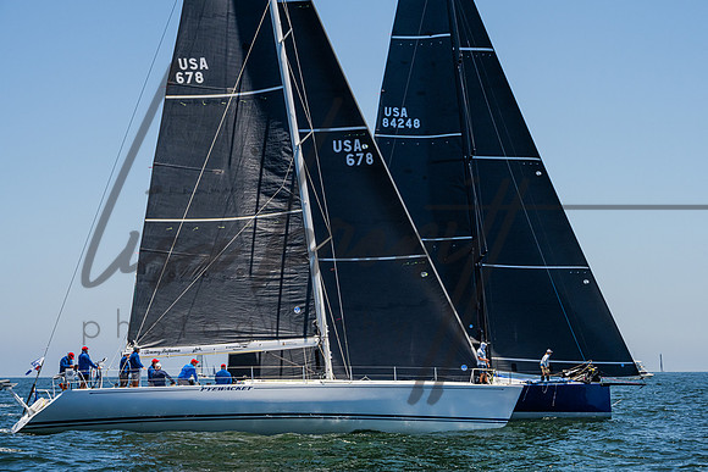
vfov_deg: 14.6
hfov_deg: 21.7
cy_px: 213
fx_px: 1848
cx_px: 389
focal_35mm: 94
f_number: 8
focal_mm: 84
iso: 500
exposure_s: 1/2500
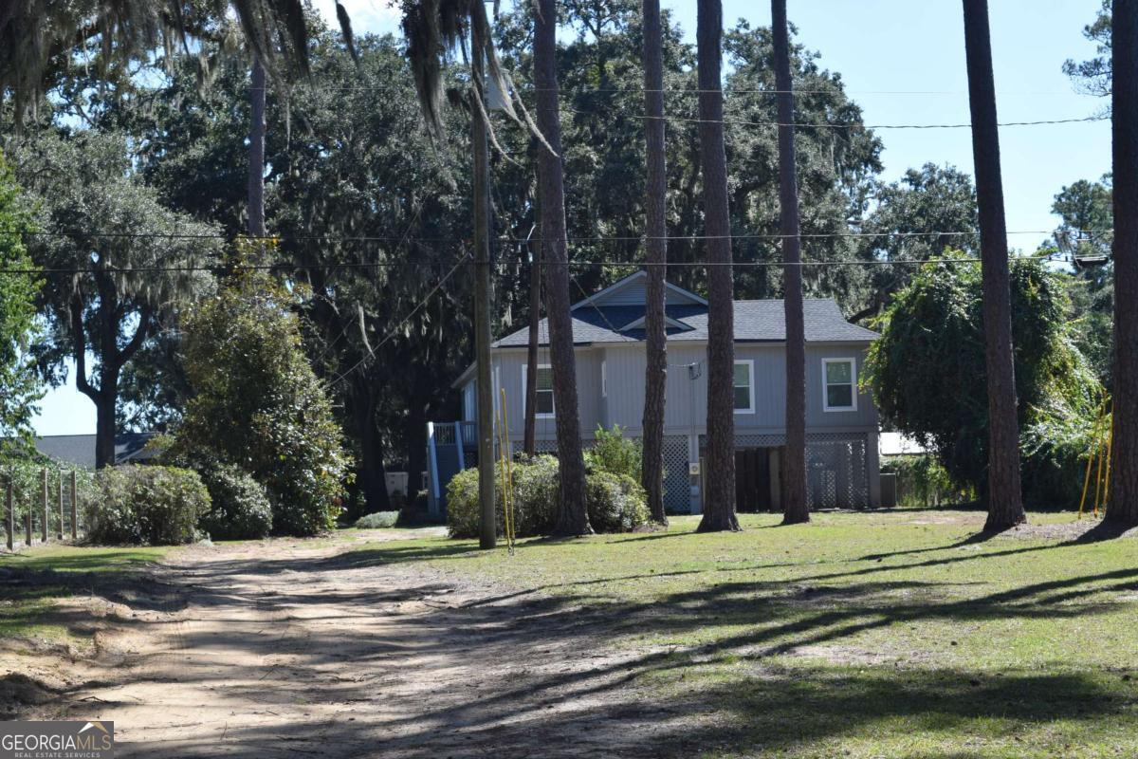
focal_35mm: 82
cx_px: 569
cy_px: 380
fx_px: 2608
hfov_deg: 24.6
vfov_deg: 16.6
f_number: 8
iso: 200
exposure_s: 1/250
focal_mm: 55
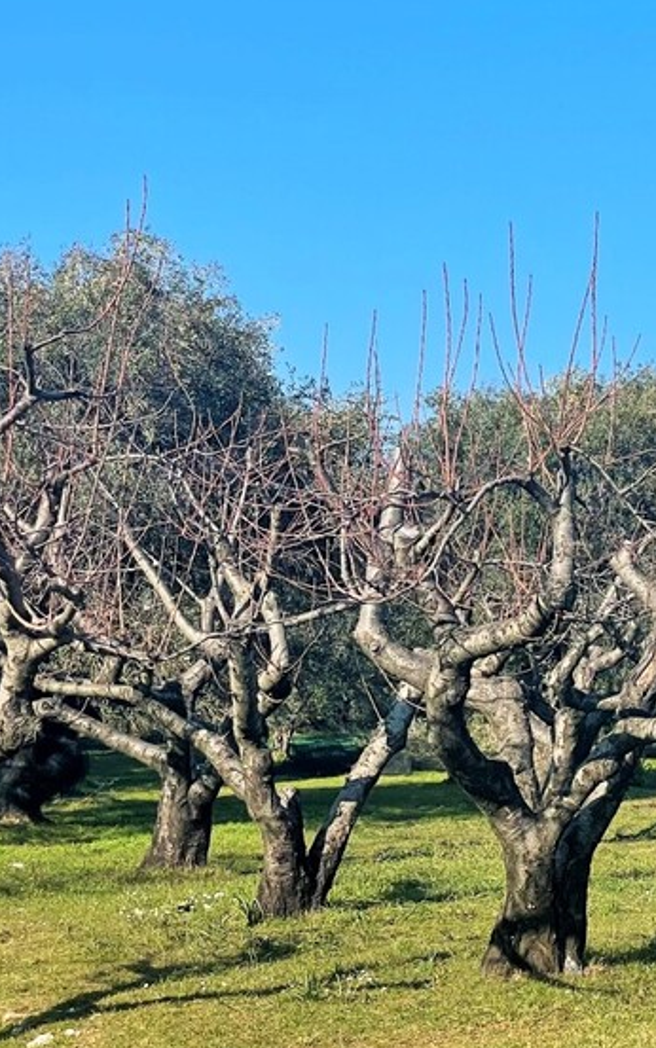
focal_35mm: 102
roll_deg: -0.9
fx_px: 2915
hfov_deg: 12.3
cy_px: 623
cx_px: 965
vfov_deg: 20.4
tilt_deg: +2.3
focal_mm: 6
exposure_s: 1/1332
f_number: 2
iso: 25
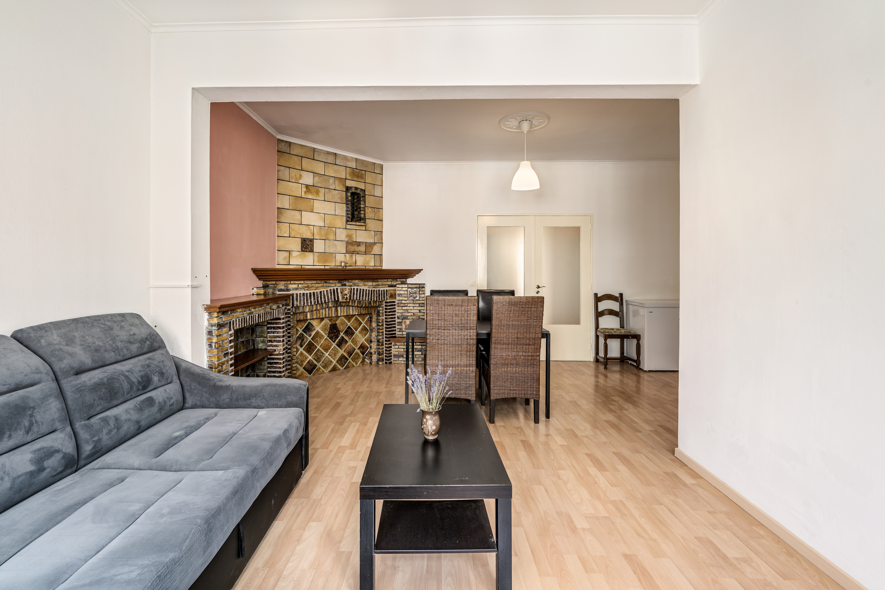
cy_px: 295
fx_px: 393
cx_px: 442
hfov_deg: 96.7
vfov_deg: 73.8
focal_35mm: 16
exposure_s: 1/4
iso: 250
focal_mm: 16
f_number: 11
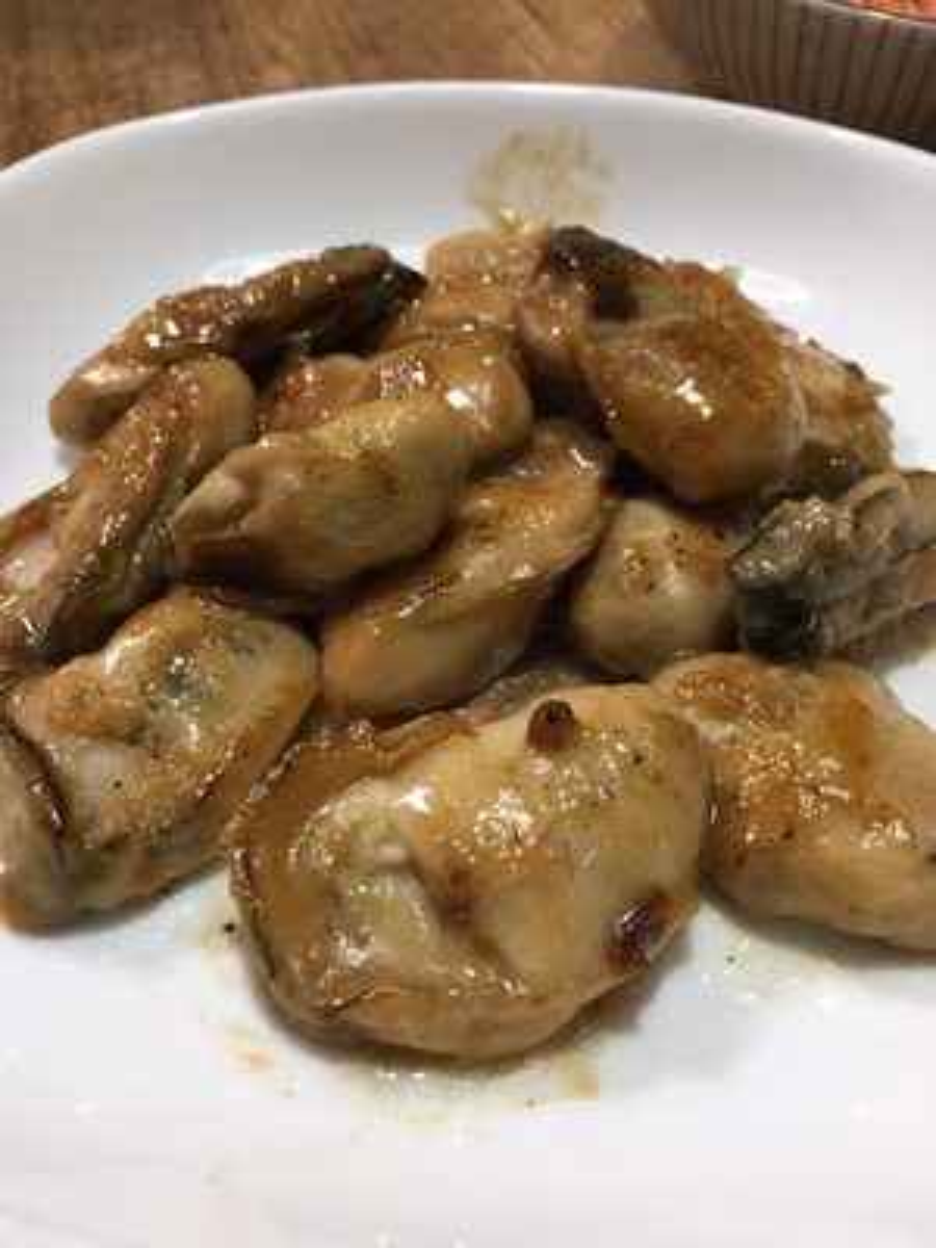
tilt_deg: -48.9
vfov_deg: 61.7
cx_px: 468
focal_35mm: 29
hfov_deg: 48.2
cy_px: 624
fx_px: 1046
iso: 40
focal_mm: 4.15
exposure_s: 1/15
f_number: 2.2
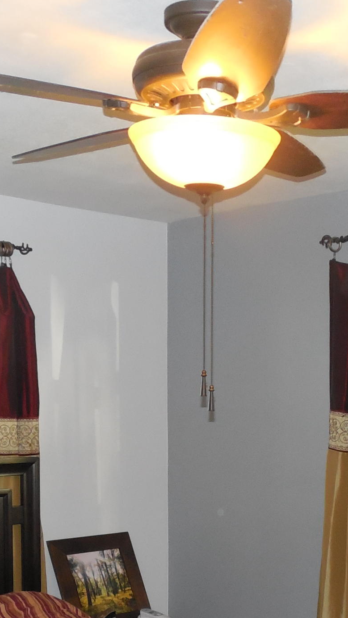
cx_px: 258
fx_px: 968
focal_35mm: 59
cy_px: 467
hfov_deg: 20.2
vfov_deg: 34.7
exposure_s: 1/25
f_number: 3.3
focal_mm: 4.5
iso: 360
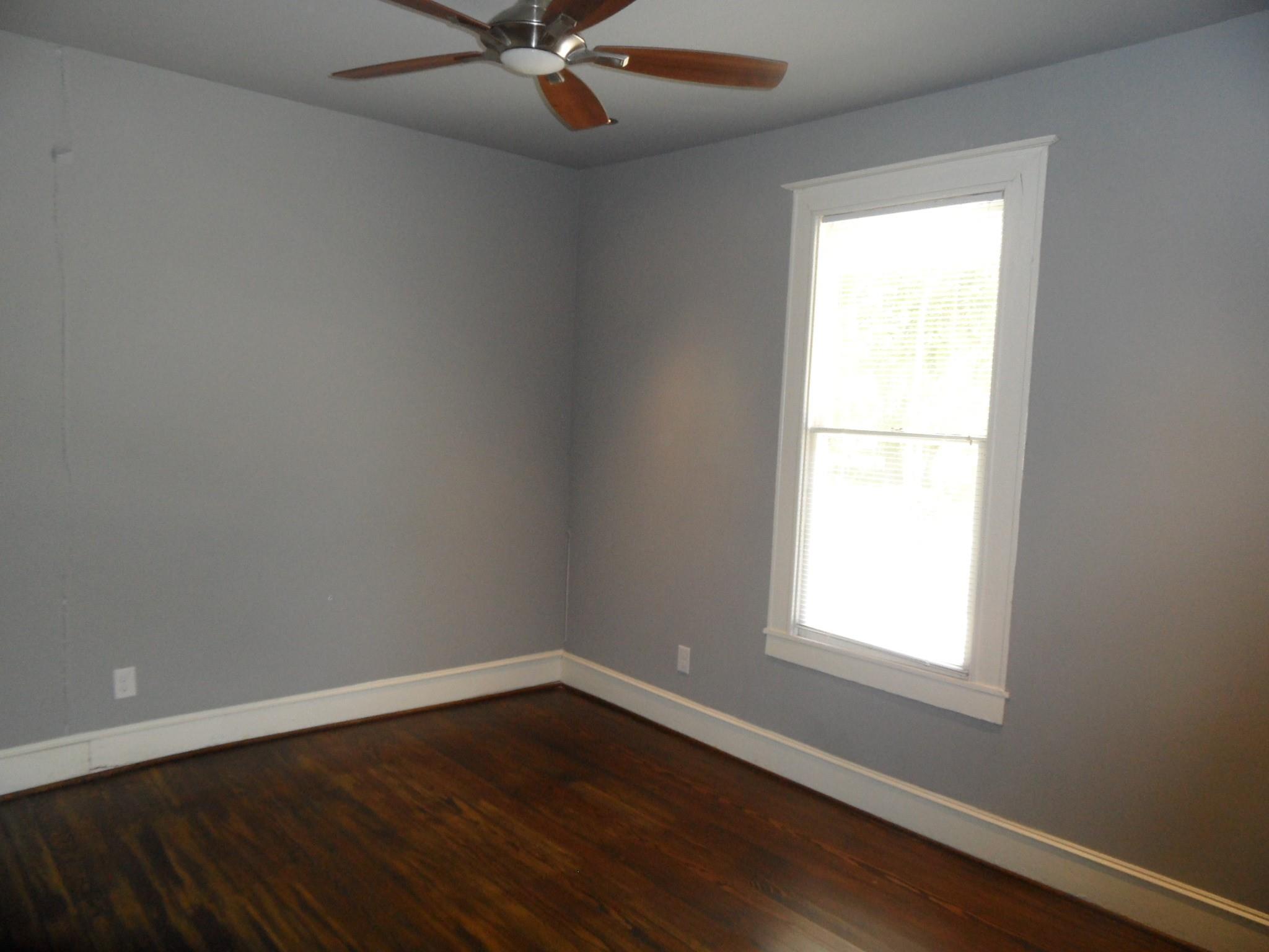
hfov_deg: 71.6
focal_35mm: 24
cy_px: 476
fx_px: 880
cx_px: 634
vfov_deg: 56.8
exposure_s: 1/30
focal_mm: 3.9
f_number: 3.2
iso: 200
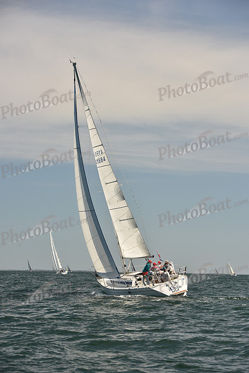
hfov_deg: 11.8
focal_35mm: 116
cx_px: 124
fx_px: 1203
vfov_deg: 17.6
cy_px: 186
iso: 250
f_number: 6.3
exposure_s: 1/640
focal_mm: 116
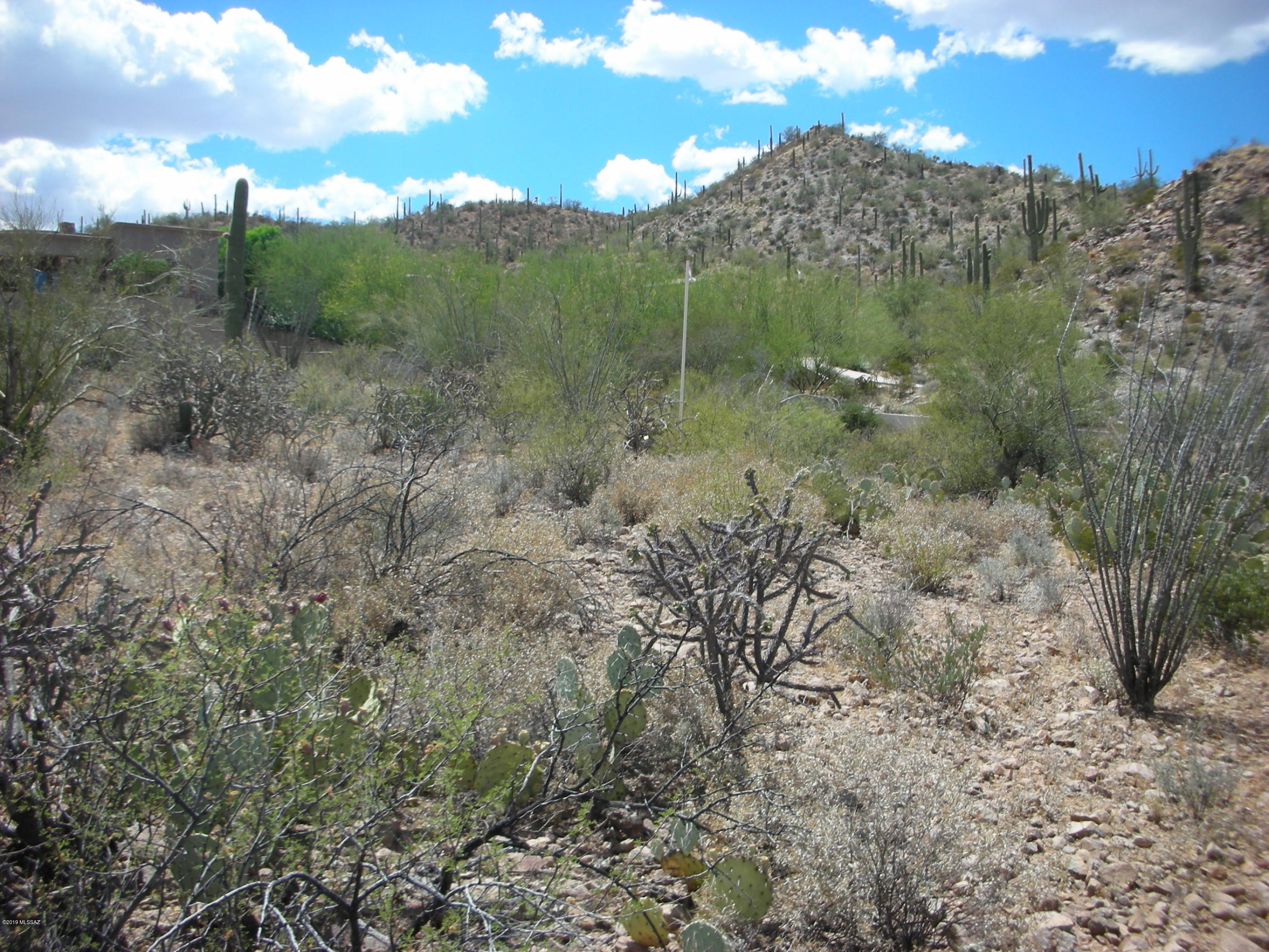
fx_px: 1283
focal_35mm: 35
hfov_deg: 52.6
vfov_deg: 40.7
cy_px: 476
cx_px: 634
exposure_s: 1/85.8
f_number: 8.5
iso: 50
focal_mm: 5.8
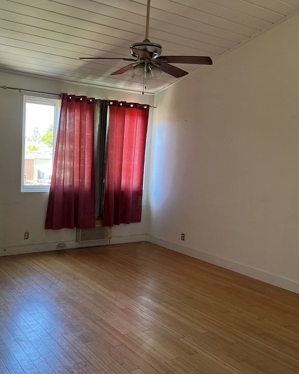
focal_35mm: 34
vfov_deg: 52.9
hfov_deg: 42.5
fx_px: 376
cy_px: 187
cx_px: 91
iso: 125
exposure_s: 1/120
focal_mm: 5.7
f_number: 1.5
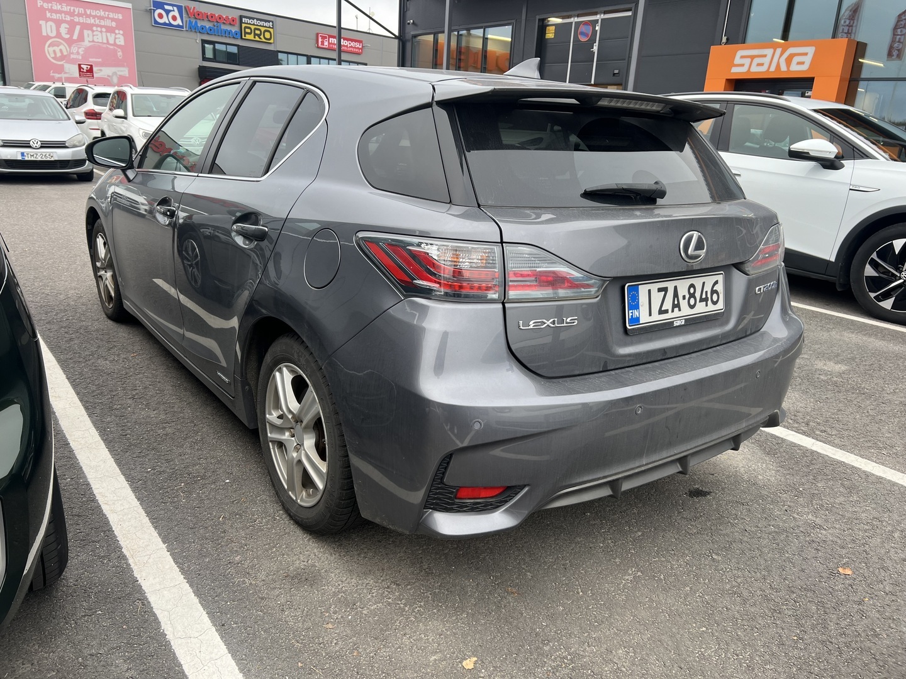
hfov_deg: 67.3
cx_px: 453
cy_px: 340
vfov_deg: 53.1
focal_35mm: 26
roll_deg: -2.7
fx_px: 680
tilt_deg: -17.6
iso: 40
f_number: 1.5
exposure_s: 1/187
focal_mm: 5.7
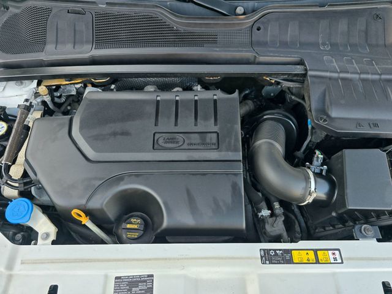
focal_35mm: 23
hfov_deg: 73.9
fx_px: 260
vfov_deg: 58.9
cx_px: 196
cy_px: 147
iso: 80
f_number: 1.7
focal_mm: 6.3
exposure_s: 1/180
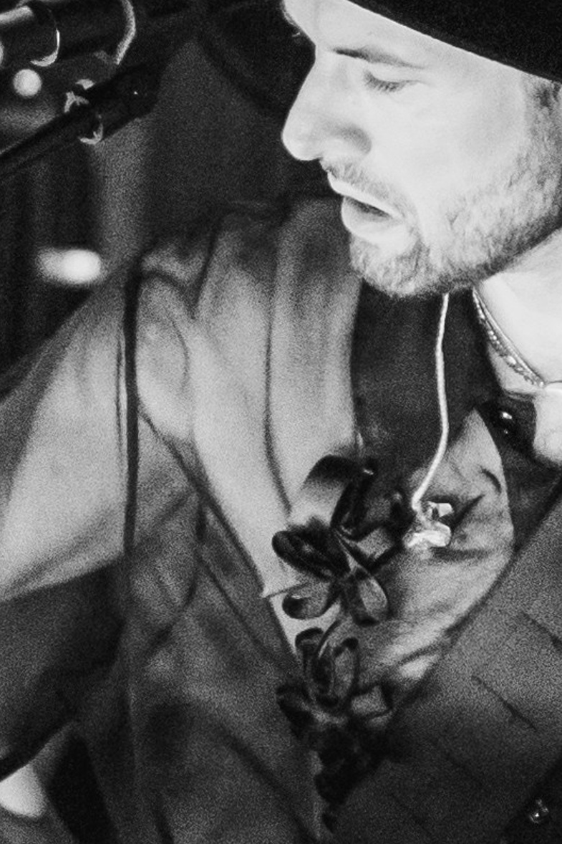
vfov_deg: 19.8
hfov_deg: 13.5
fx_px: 2366
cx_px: 229
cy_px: 755
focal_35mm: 101
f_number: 1.8
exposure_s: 1/125
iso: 4000
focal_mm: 20
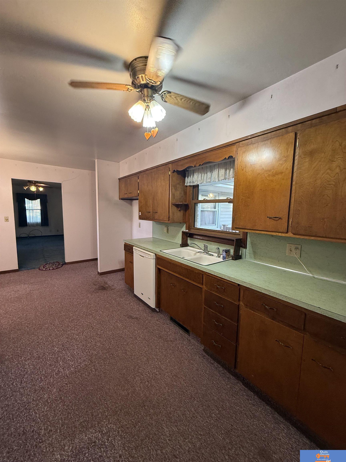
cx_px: 173
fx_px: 187
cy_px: 231
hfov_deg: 85.7
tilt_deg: -5.5
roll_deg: -1.5
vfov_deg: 102.1
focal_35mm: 14
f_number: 2.2
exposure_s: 1/60
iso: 200
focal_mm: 2.22
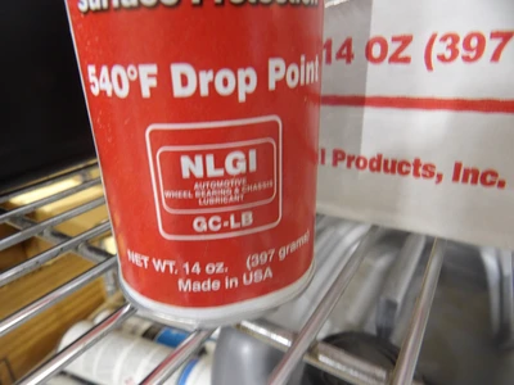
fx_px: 356
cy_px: 192
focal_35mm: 24
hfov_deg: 71.6
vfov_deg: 56.8
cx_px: 257
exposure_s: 1/17
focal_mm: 4.3
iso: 235
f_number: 3.2
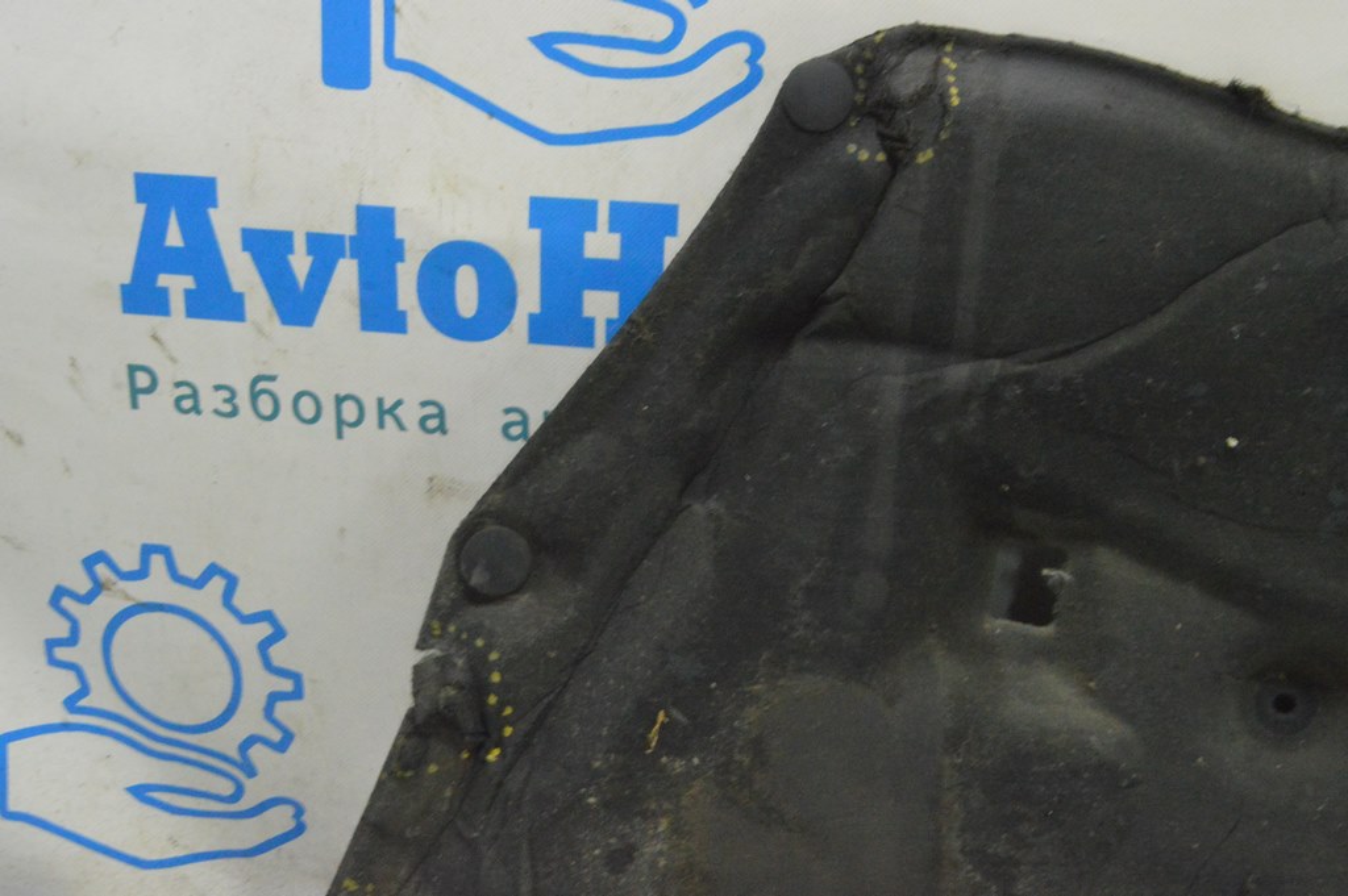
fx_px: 1459
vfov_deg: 34.2
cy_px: 448
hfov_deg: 49.6
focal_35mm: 39
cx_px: 674
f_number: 20
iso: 6400
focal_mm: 26
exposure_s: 1/15
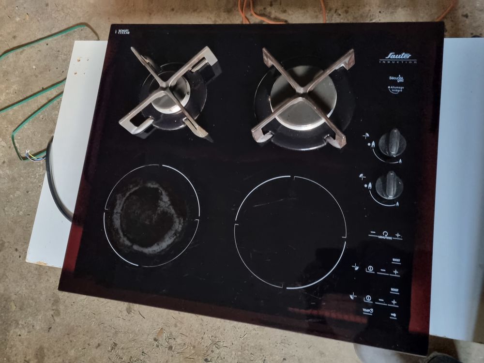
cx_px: 242
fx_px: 364
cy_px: 182
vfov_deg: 53.1
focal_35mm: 26
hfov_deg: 67.3
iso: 1250
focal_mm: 5.4
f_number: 1.8
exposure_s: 1/11
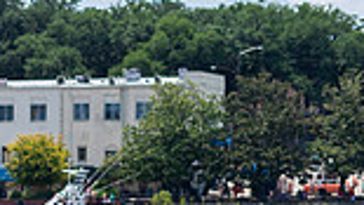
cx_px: -442
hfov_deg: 7.7
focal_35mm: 266
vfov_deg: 4.5
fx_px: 2566
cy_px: 412
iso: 125
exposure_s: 1/1600
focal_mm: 50
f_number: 3.5
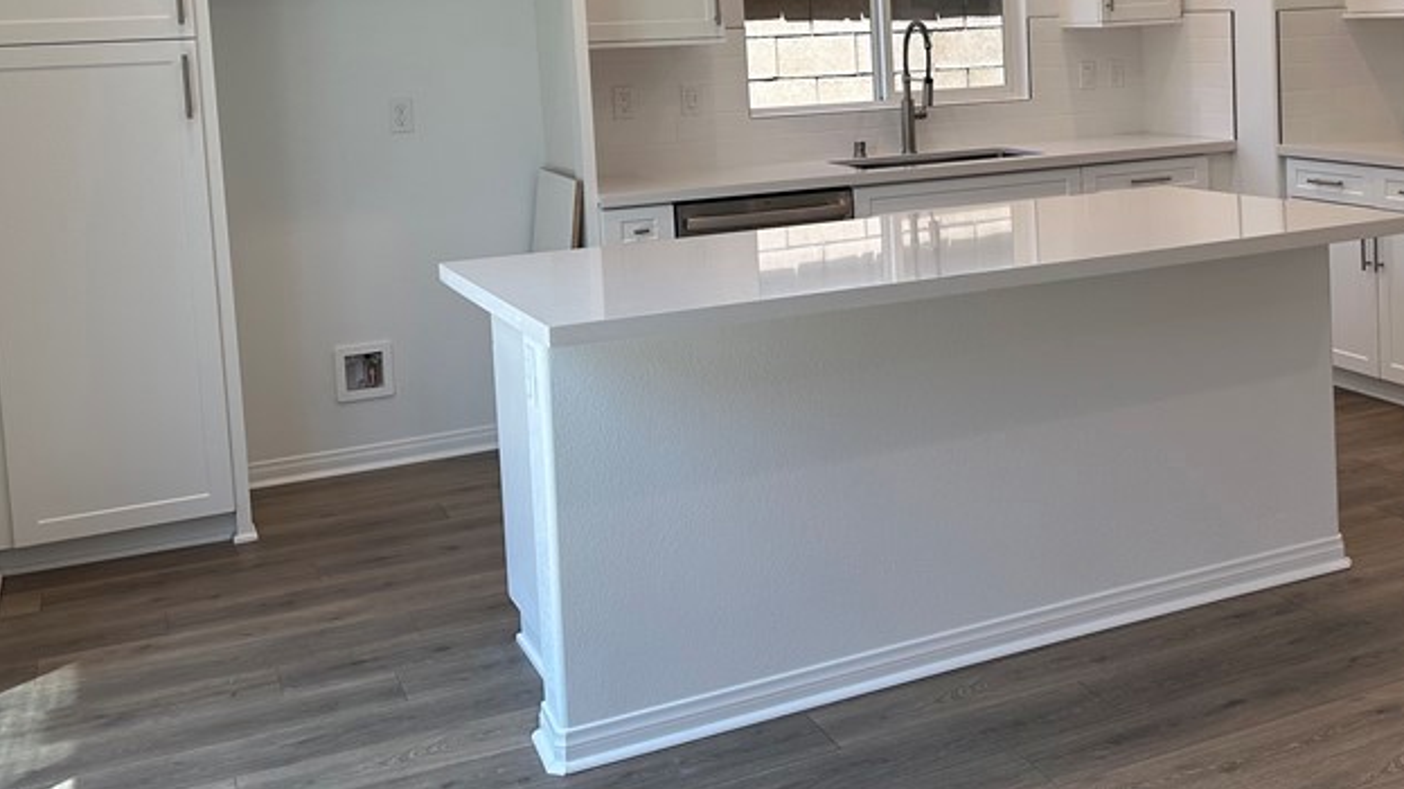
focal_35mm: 43
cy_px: 142
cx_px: 1077
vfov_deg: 27.1
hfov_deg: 45.5
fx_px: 1600
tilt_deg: -4.0
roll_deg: +2.0
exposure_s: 1/319
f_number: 1.78
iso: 80
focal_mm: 6.86
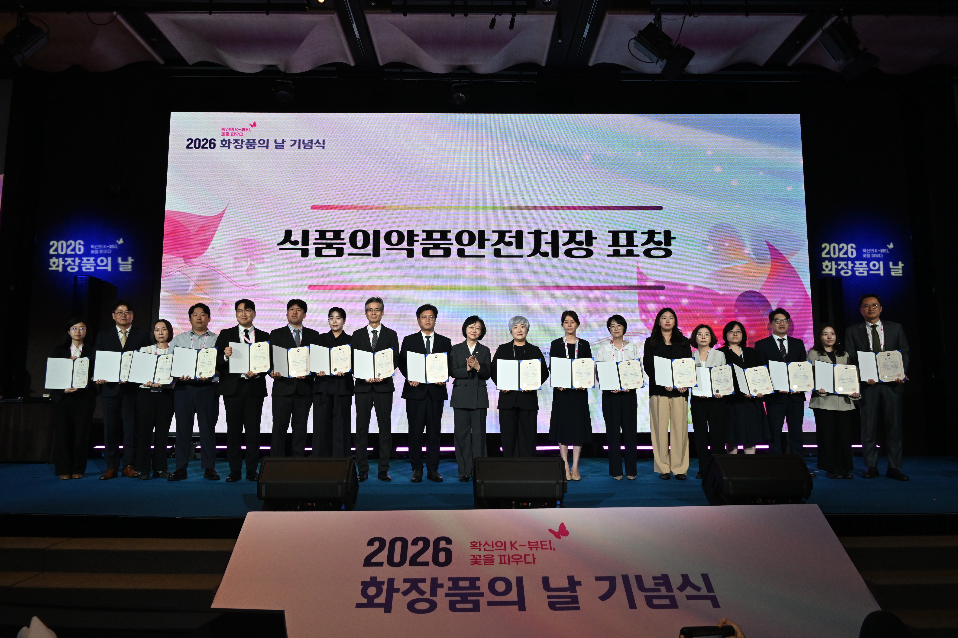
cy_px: 319
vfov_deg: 53.1
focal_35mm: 24
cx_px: 479
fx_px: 639
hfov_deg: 73.7
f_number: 9
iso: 4000
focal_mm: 24
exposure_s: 1/200
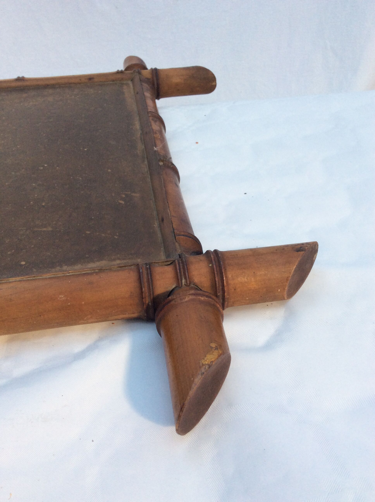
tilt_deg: -38.6
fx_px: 463
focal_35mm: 32
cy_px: 251
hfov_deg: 44.1
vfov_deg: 56.9
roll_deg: +2.2
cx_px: 188
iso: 50
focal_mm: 3.3
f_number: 2.4
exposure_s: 1/50
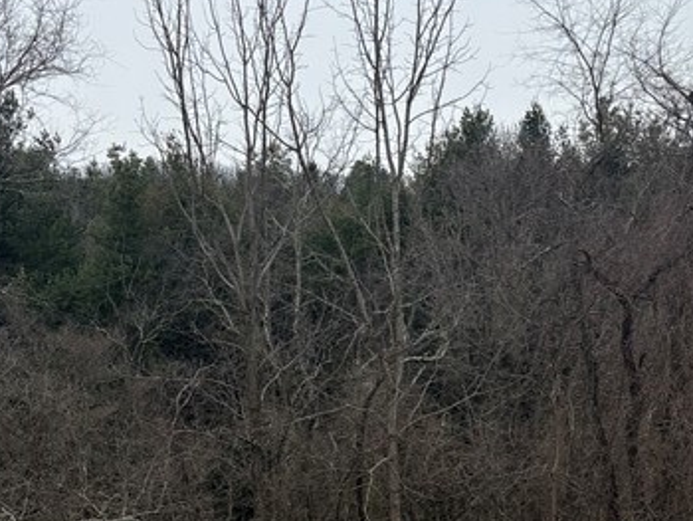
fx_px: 1523
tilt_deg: -14.0
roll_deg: +0.2
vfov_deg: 18.2
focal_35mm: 76
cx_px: 481
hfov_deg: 25.5
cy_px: 670
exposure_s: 1/920
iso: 50
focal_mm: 5.96
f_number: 1.6
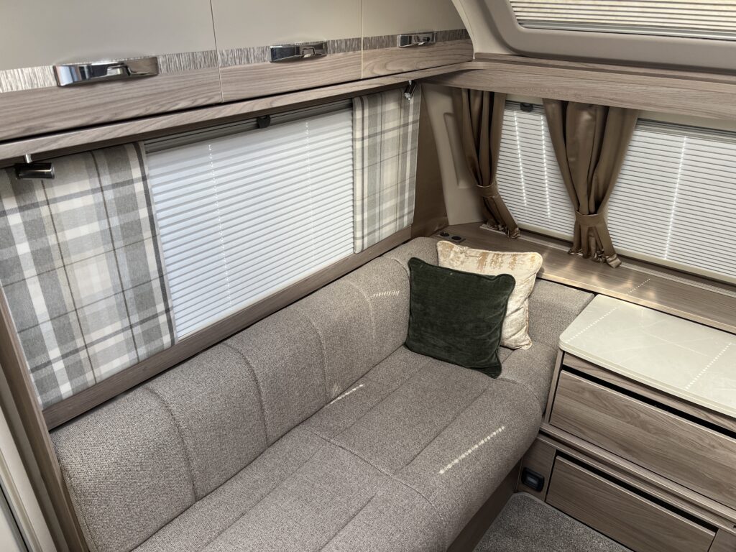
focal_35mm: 26
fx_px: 553
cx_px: 368
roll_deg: +0.4
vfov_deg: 53.1
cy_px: 276
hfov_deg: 67.3
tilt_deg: -26.8
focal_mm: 5.7
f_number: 1.5
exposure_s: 1/121
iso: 64
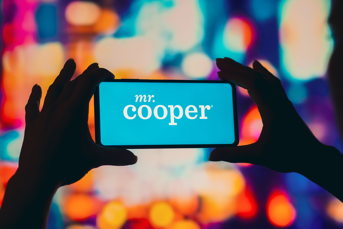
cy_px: 114
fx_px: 715
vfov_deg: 18.2
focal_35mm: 75
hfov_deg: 27.0
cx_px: 172
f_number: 2.8
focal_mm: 50
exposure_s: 1/50
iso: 160
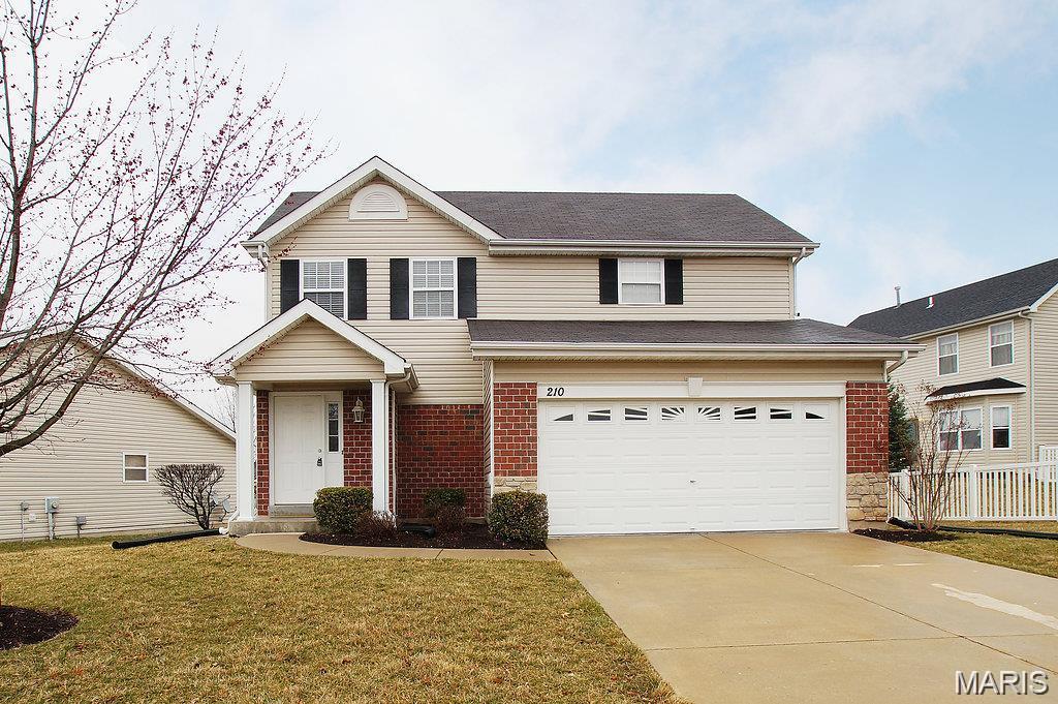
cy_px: 352
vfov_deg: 72.0
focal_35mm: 16
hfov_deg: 95.0
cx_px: 529
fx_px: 485
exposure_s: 1/80
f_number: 8
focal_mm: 11
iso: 100
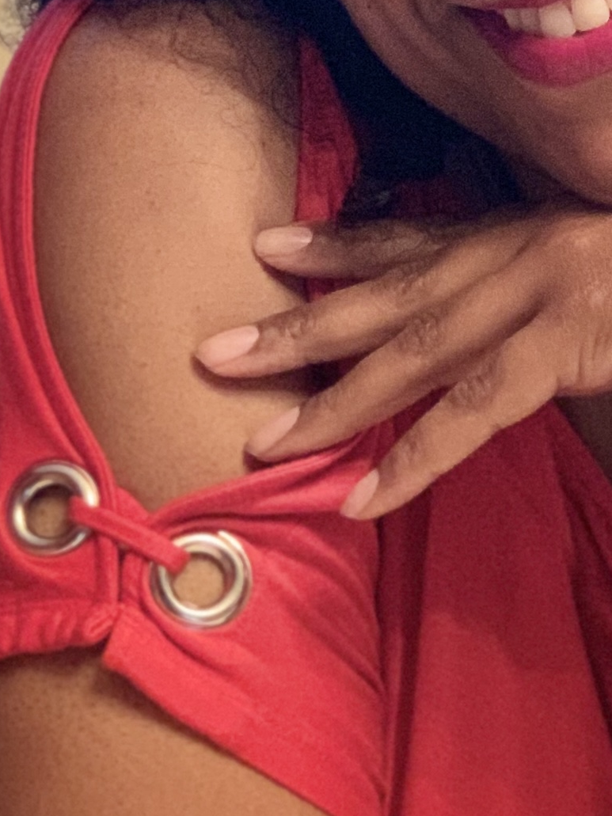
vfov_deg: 16.6
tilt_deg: -16.2
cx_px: 616
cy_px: -30
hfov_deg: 12.6
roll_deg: +0.9
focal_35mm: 116
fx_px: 2735
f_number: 2.4
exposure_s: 1/60
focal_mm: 6
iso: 320
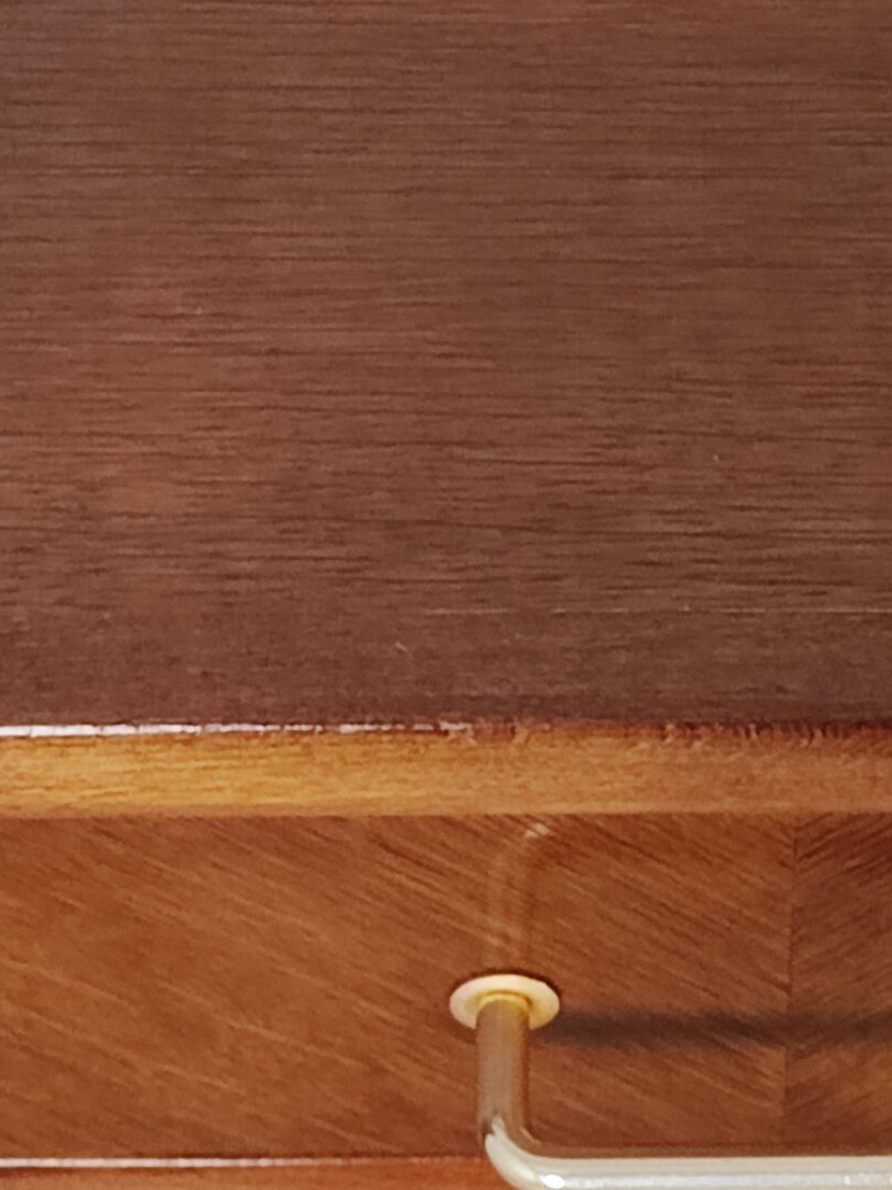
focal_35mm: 92
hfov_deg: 15.9
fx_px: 3162
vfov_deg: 20.4
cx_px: 808
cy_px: -104
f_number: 1.75
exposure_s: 1/50
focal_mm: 5.96
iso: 393
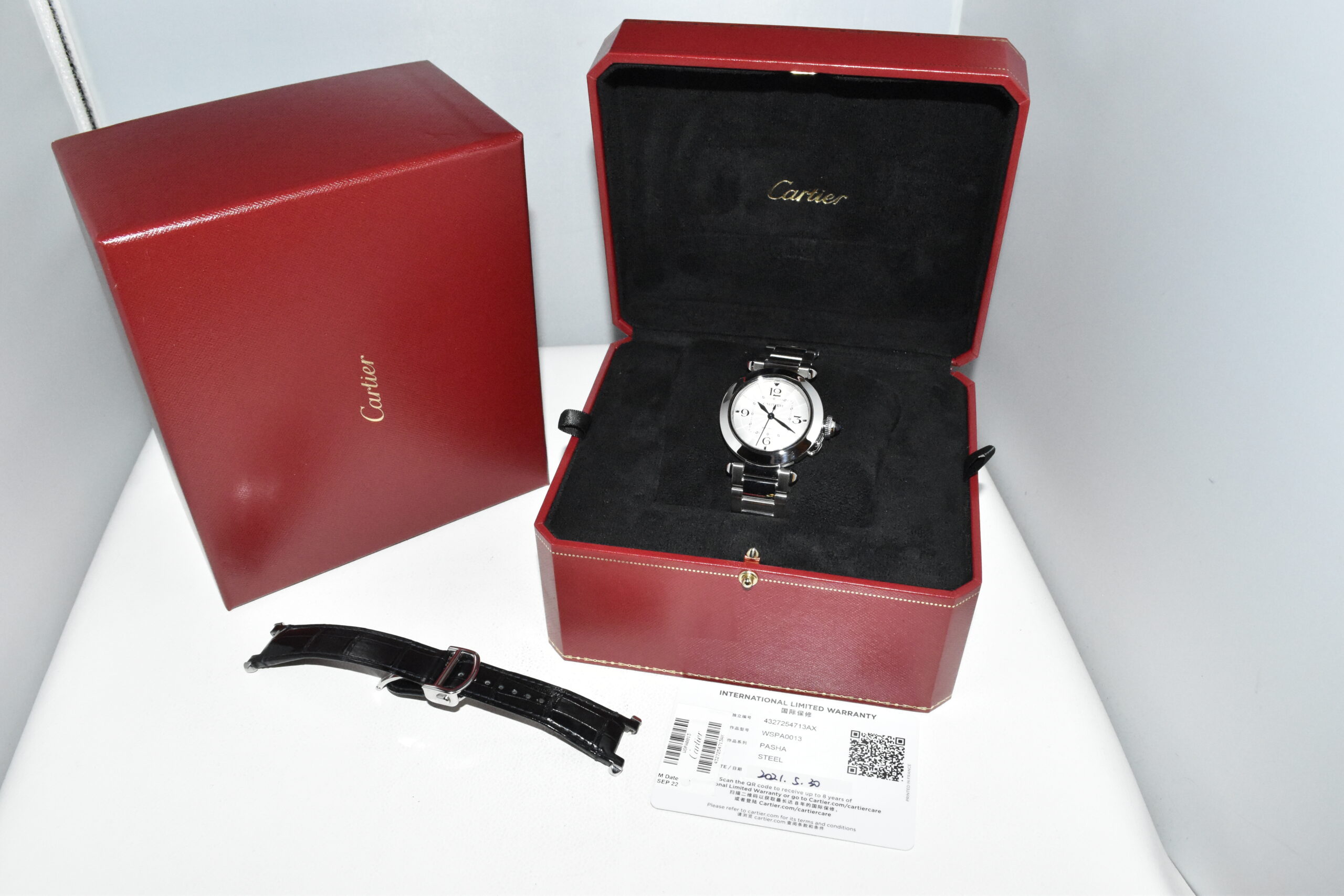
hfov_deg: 61.9
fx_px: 1120
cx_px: 672
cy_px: 448
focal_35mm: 30
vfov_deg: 43.6
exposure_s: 1/60
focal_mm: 20
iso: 5000
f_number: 11
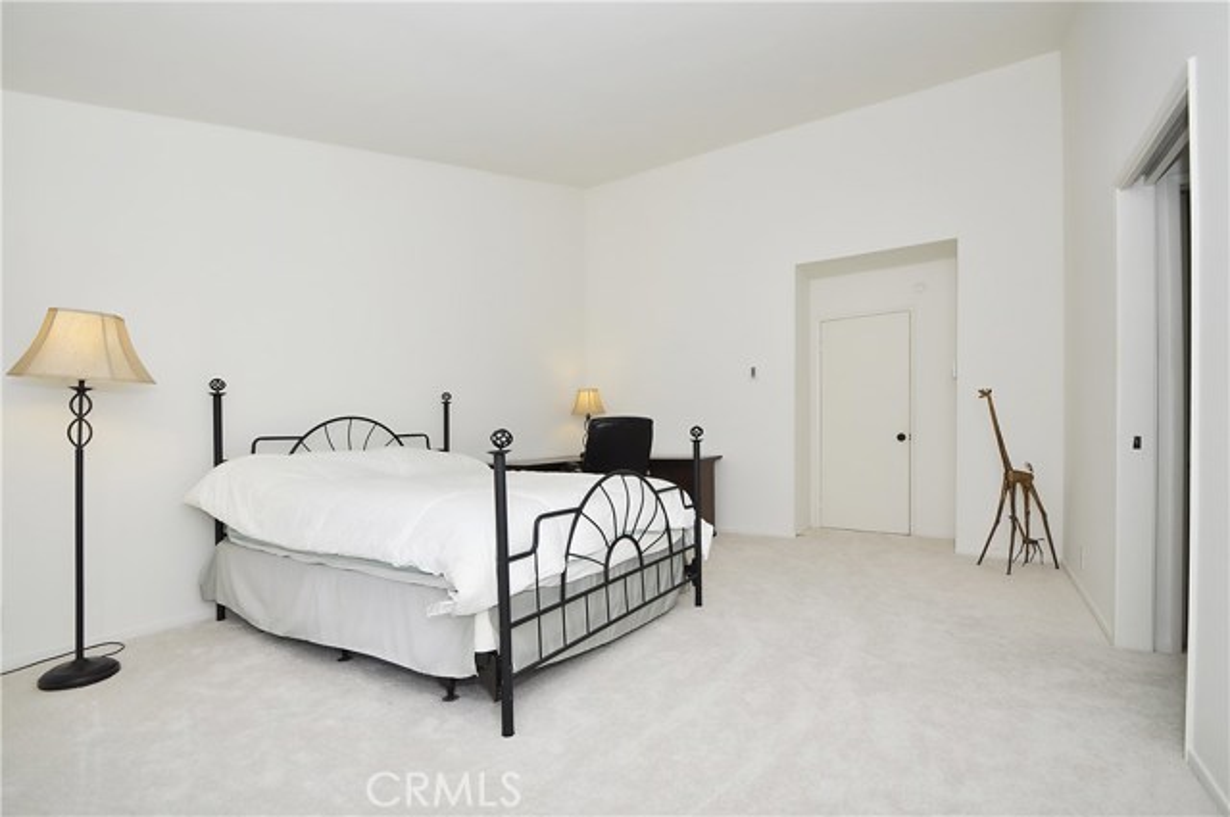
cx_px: 615
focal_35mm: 15
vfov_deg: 77.2
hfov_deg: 100.5
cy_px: 408
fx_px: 512
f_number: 7.1
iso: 250
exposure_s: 1/160
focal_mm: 10
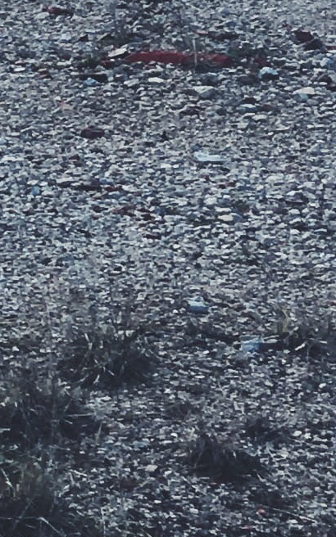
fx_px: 2769
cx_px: -925
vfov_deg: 10.8
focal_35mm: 189
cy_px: -218
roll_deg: -1.1
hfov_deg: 6.0
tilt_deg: -8.0
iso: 25
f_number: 2.2
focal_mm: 4.15
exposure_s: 1/1115
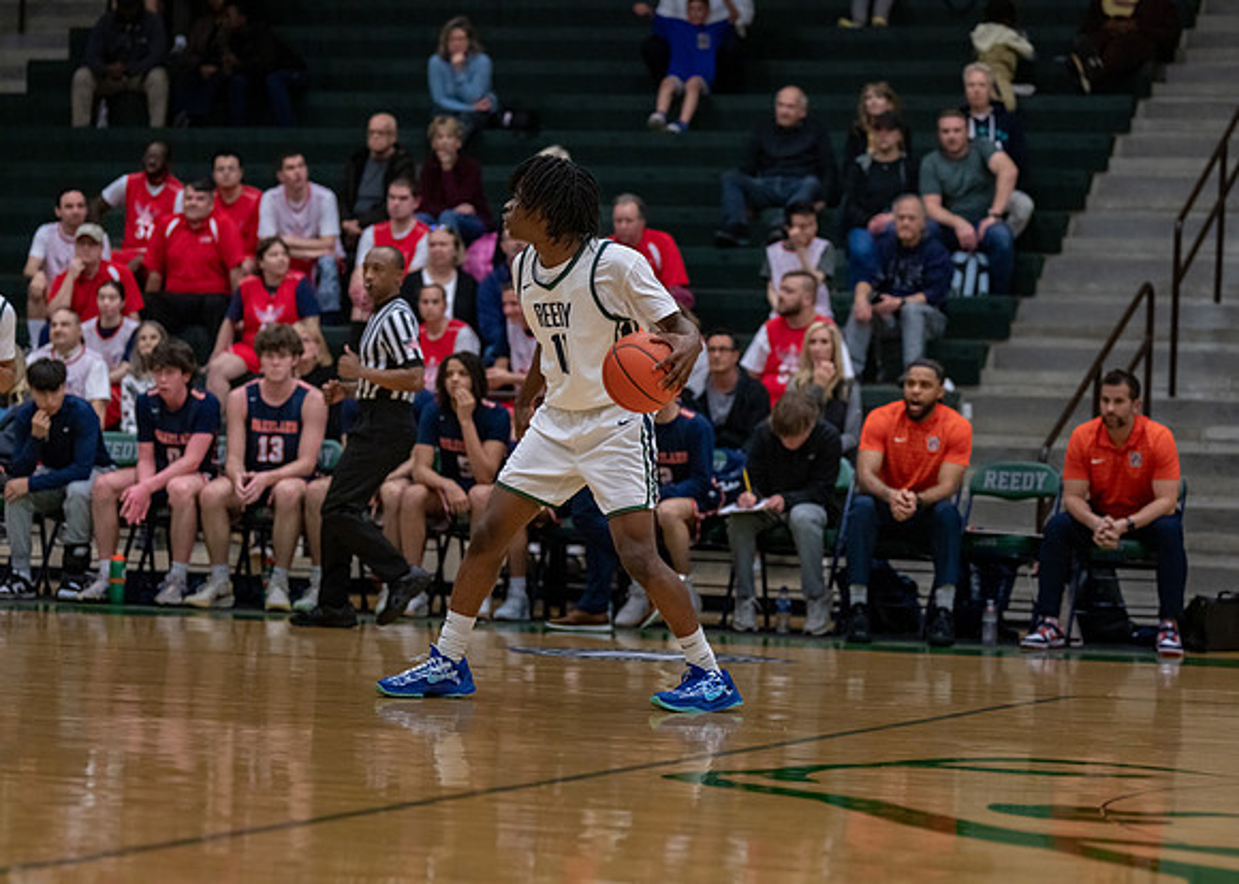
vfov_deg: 12.3
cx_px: 620
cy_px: 442
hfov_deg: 17.2
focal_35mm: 116
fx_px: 4092
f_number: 2.8
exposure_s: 1/1000
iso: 2500
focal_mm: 111
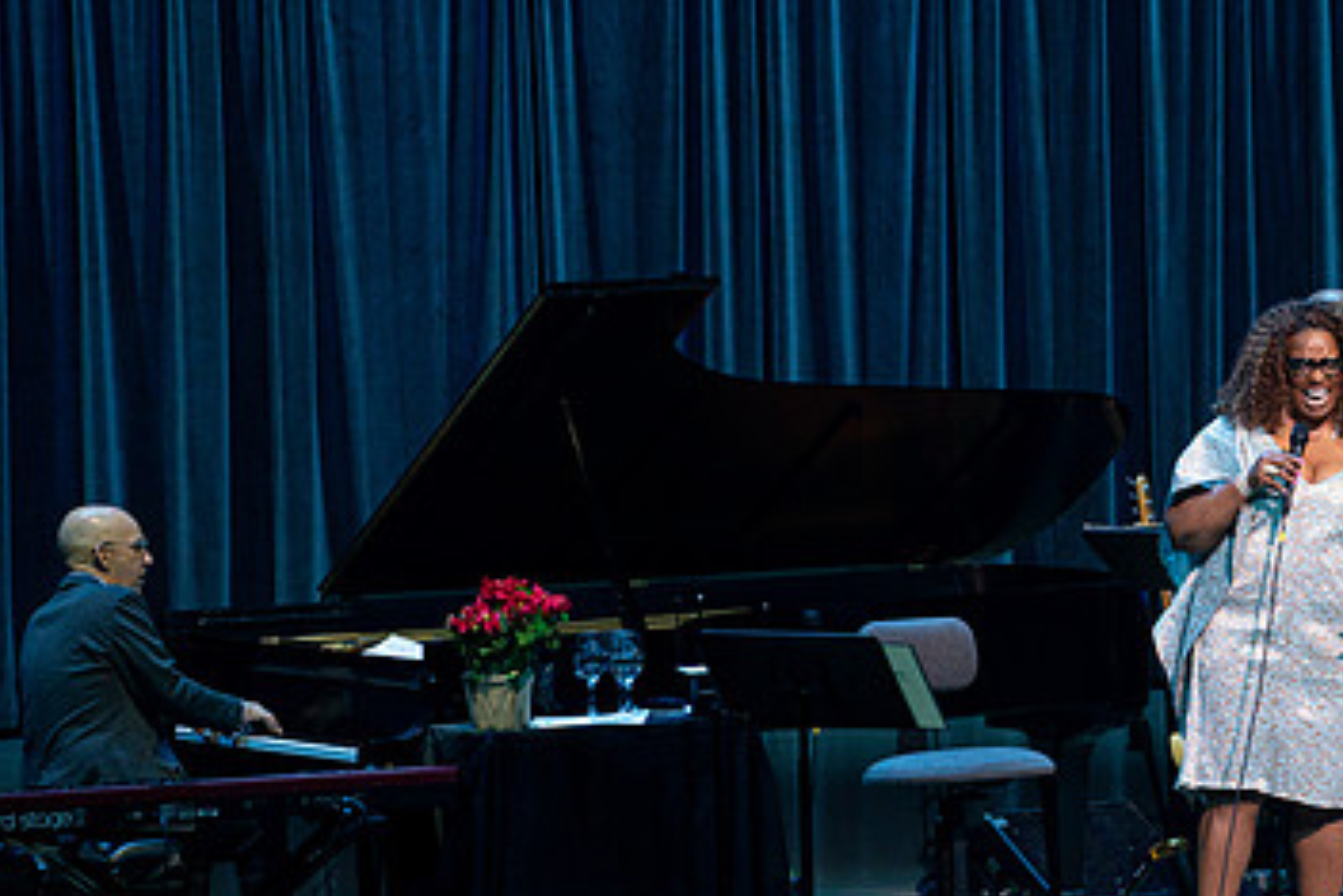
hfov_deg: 6.2
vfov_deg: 4.2
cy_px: 547
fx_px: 12315
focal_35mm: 330
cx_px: 839
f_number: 6.3
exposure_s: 1/250
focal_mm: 200
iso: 2500
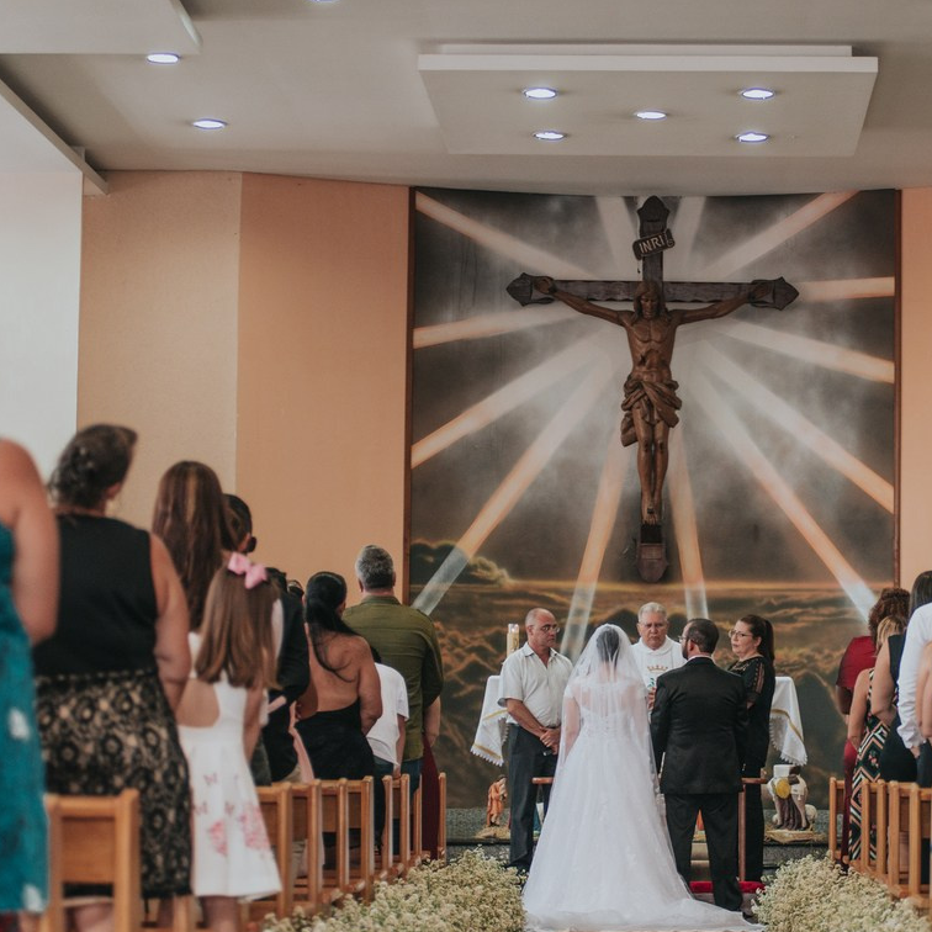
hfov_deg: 16.1
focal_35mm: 108
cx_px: 677
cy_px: 490
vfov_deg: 16.1
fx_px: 3290
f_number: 2.8
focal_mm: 80
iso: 1250
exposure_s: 1/160
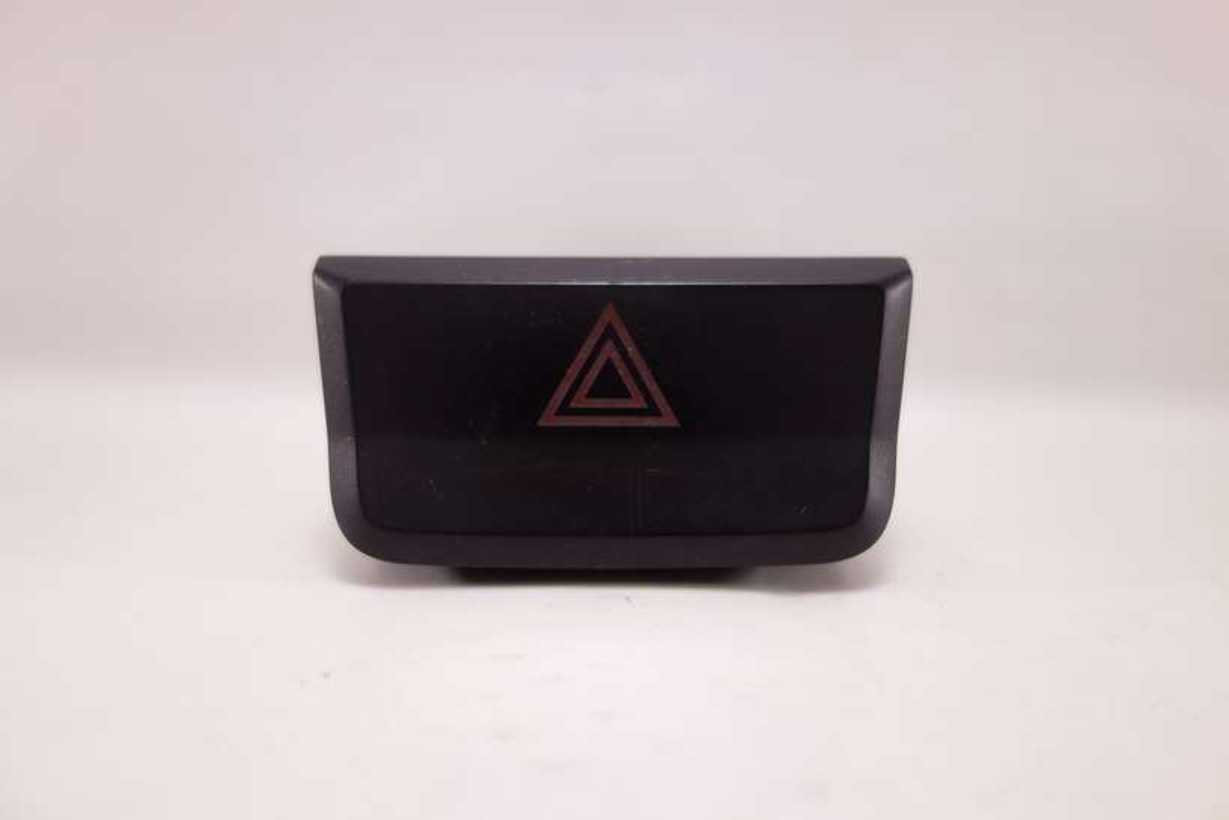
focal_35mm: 28
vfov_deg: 46.4
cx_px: 614
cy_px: 410
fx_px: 956
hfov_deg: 65.5
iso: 125
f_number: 2.2
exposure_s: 1/100
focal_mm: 10.4
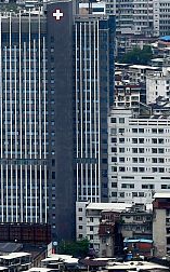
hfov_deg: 2.5
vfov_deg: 4.1
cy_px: -71
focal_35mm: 510
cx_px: -317
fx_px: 3789
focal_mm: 105
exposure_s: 1/320
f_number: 8
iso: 160
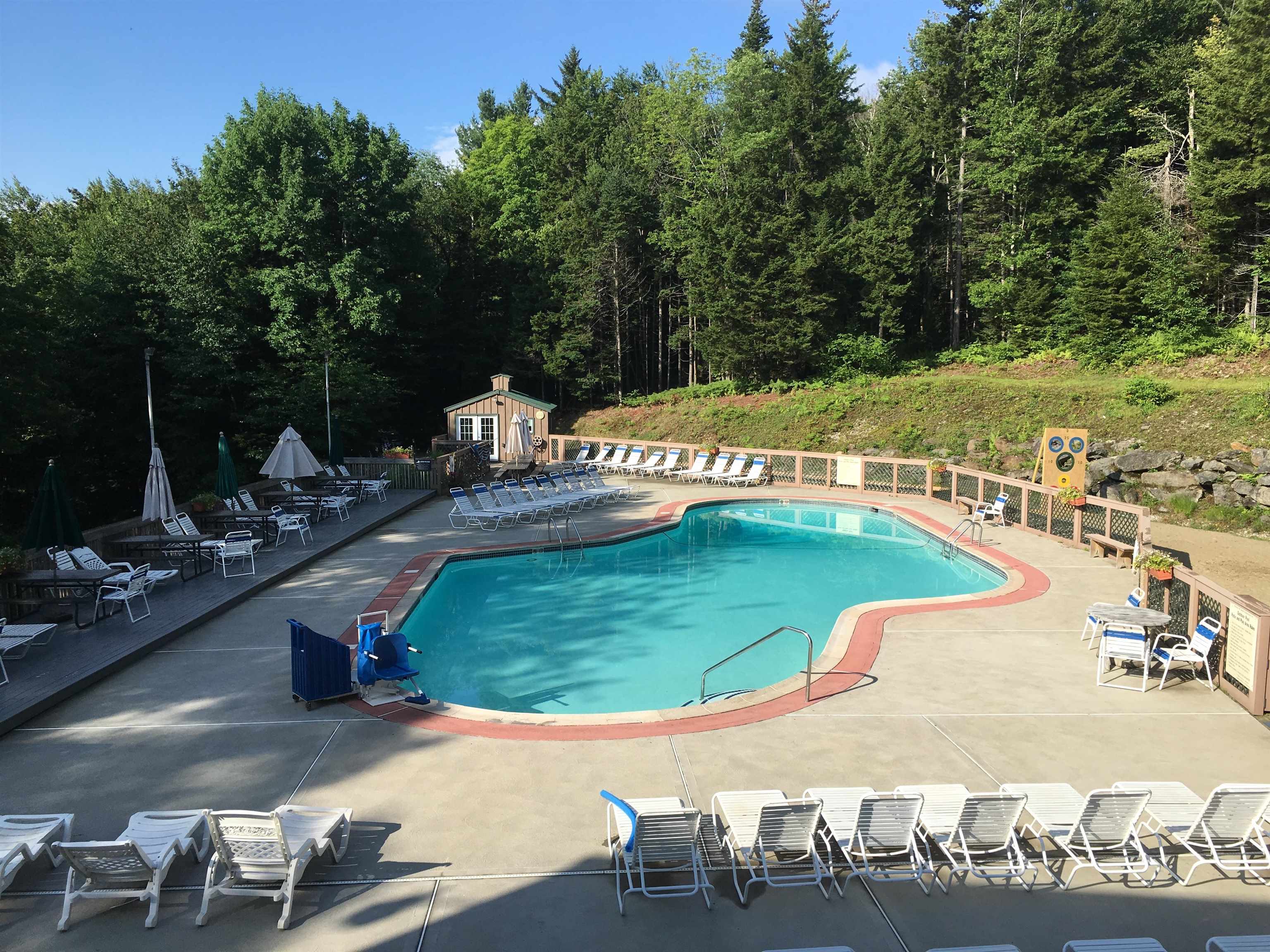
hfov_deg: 61.7
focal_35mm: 29
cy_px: 476
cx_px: 635
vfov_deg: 48.2
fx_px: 1064
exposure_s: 1/1221
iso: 25
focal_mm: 4.15
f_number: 2.2
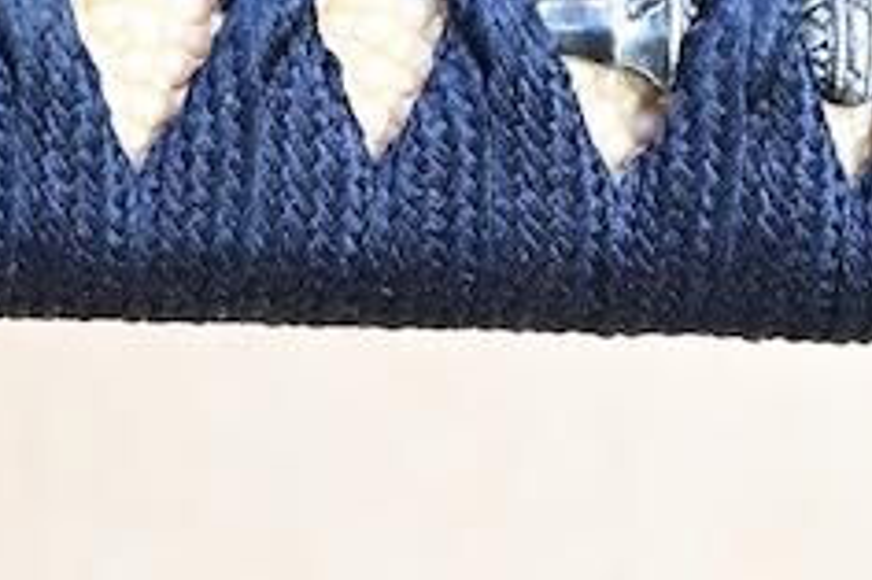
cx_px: 137
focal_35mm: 289
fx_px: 7006
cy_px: -231
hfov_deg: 7.1
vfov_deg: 4.7
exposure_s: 1/2
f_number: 4
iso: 100
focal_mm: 32.5
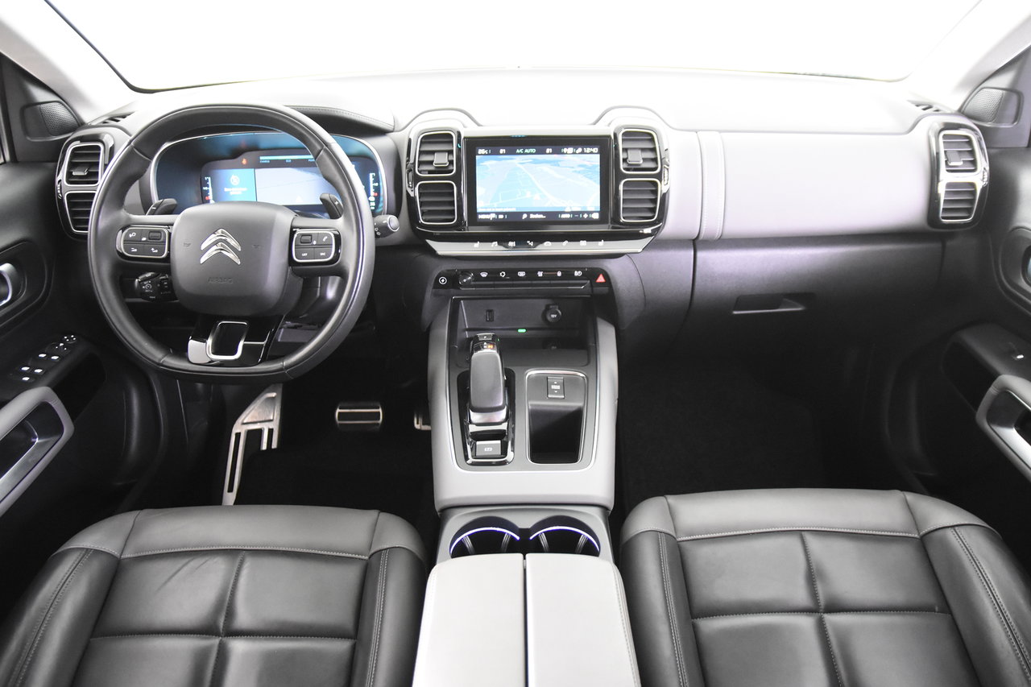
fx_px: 730
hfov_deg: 70.4
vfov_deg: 50.4
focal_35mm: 26
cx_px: 516
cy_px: 344
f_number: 2.8
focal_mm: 17
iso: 4500
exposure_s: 1/25
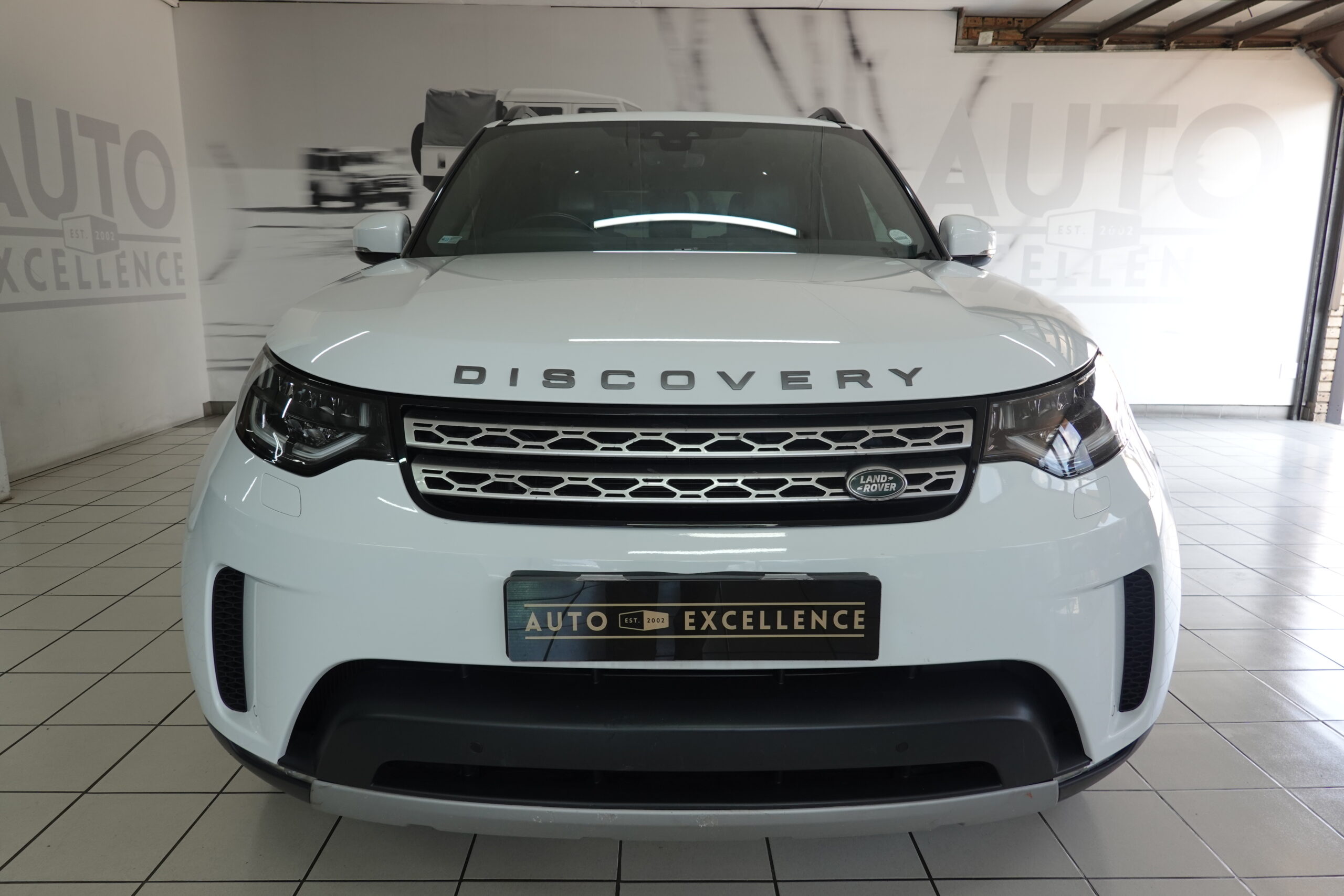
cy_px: 448
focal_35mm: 24
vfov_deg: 53.1
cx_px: 672
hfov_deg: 73.7
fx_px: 896
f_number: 4
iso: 125
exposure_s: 1/40
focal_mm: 9
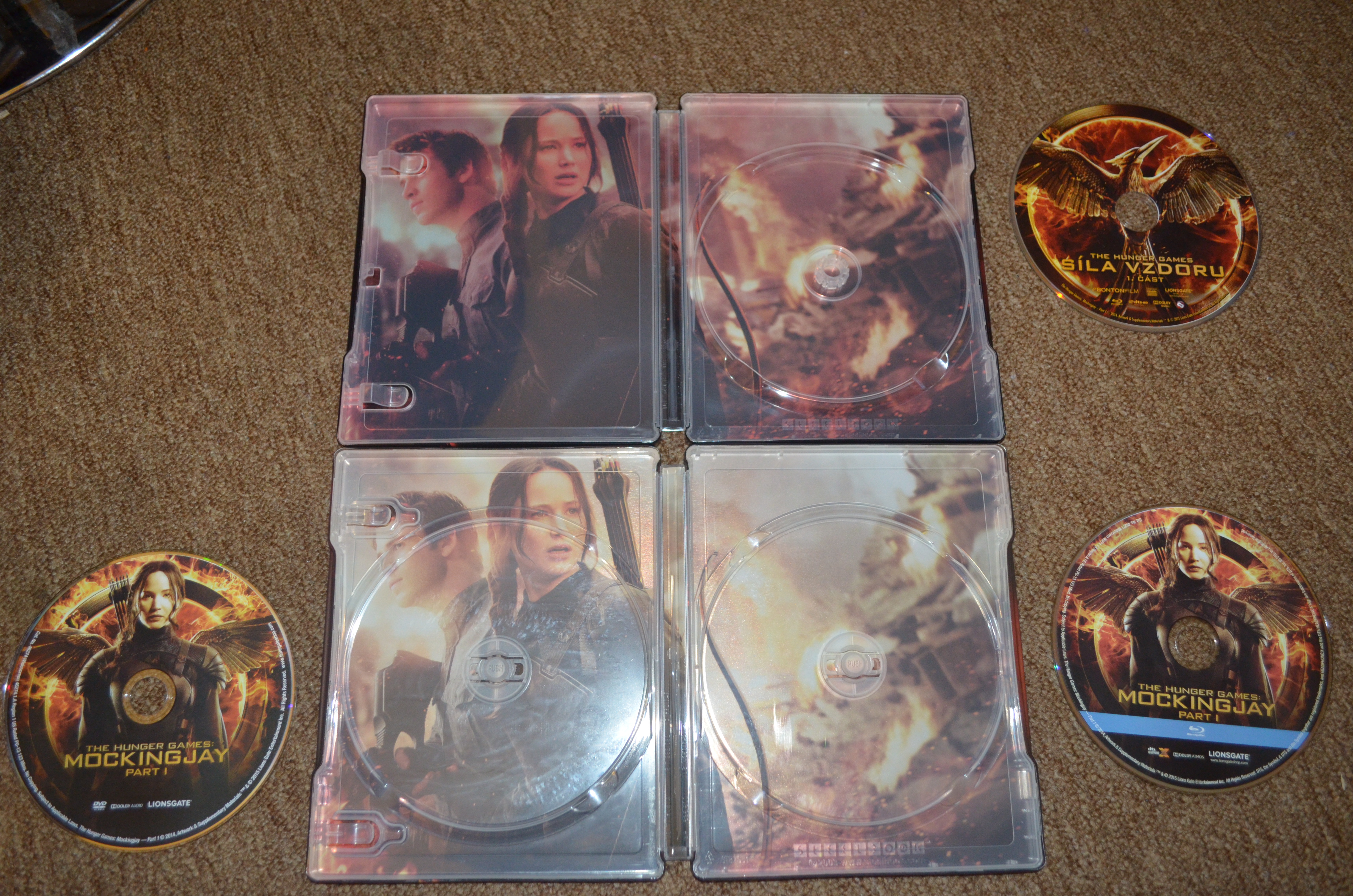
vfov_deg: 43.4
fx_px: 1125
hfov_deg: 62.0
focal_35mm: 30
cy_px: 448
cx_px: 676
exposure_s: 1/25
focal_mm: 20
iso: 1250
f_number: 3.8
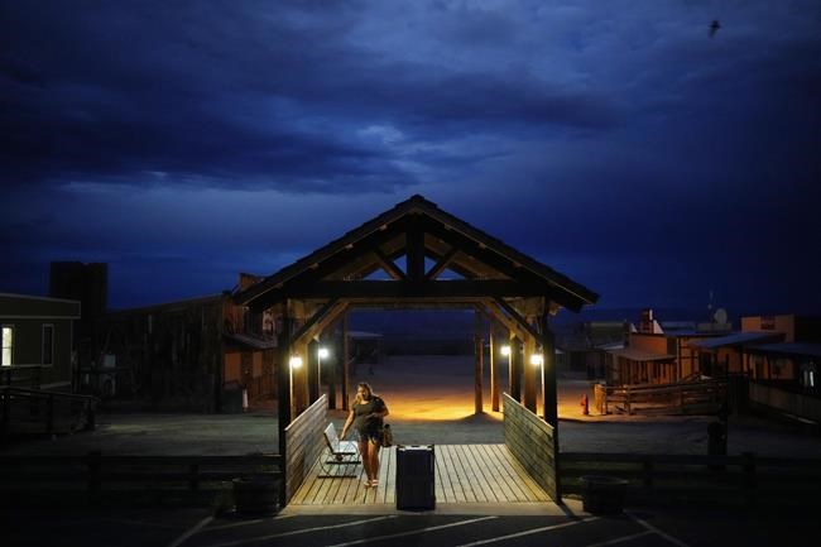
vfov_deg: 37.8
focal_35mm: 35
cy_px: 274
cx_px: 410
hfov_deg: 54.4
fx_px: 798
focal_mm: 35
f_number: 1.8
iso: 6400
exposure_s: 1/160
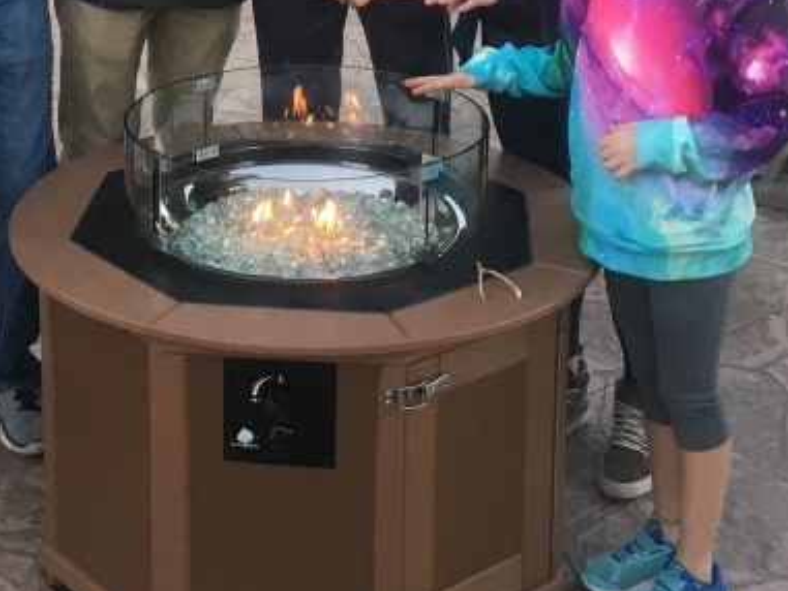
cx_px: 223
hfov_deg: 24.8
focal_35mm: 78
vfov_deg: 18.0
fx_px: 1776
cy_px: -110
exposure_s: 1/30
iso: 25
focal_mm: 4.15
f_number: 2.2
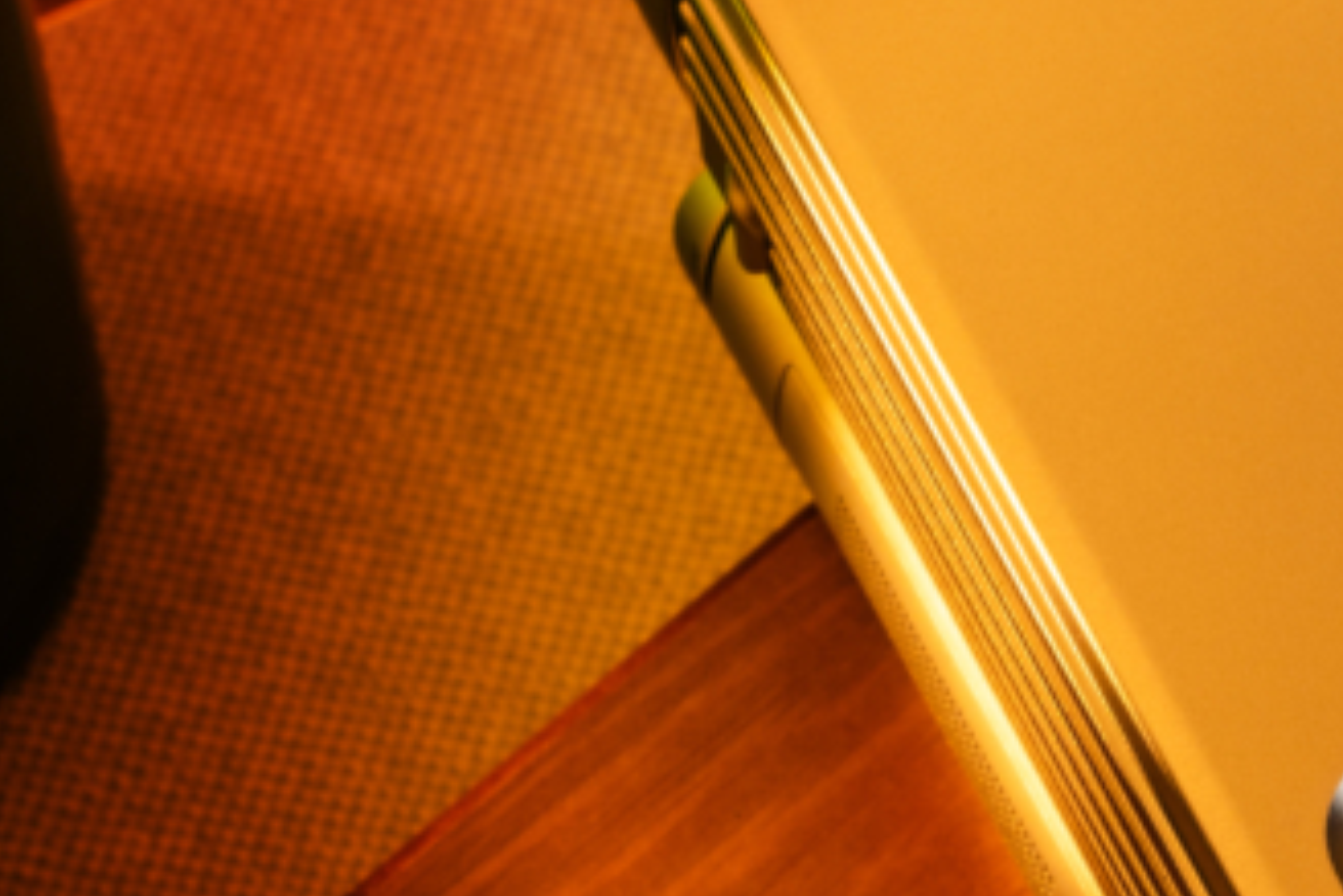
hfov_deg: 12.4
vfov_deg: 8.7
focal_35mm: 158
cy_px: 771
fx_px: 5894
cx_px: 1982
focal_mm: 50.3
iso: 100
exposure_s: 1/3
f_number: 18
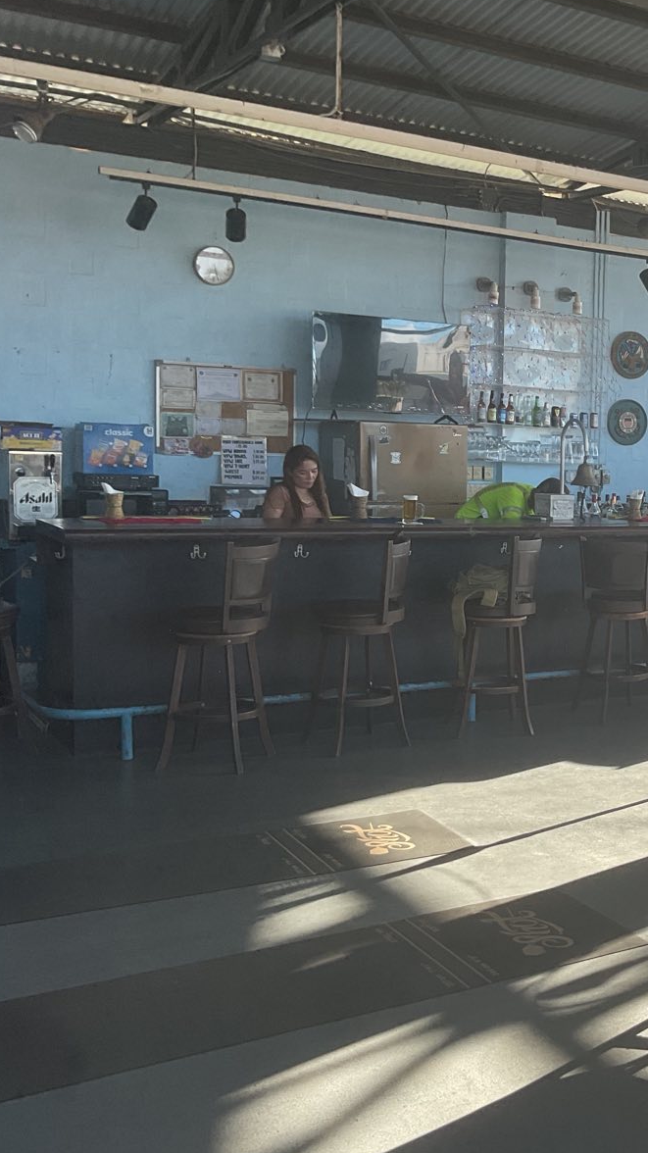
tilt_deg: -6.8
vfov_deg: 47.4
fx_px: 1314
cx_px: 758
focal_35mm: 43
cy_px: 574
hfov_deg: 25.2
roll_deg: -1.5
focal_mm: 3
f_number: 1.8
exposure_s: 1/216
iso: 16
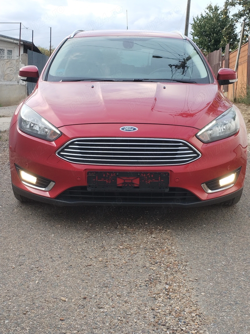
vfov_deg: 37.5
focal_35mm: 51
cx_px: 125
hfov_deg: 28.6
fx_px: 491
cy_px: 167
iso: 100
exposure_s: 1/218
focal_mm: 4.75
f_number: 1.8
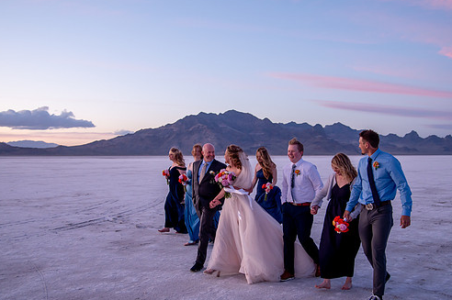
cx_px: 231
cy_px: 163
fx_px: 477
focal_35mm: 38
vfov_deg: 35.0
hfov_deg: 50.7
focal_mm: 32
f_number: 4
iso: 800
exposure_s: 1/125
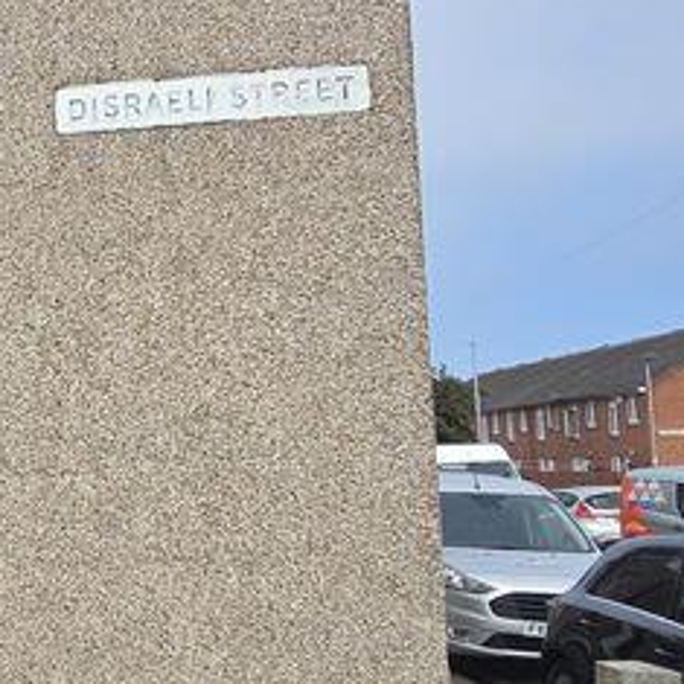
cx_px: -253
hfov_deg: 27.2
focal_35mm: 50
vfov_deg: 34.0
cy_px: 358
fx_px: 1118
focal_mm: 2.2
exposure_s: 1/2128
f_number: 2.2
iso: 50
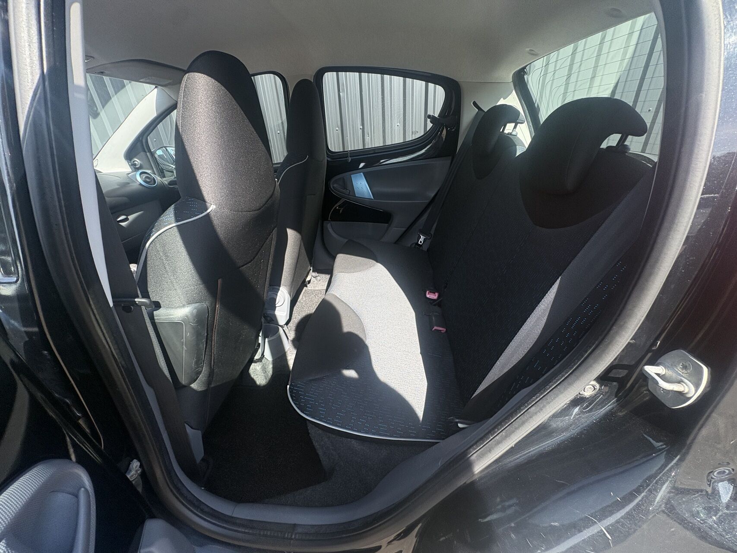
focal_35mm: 14
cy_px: 276
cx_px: 368
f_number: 2.2
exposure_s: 1/384
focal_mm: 2.22
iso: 64
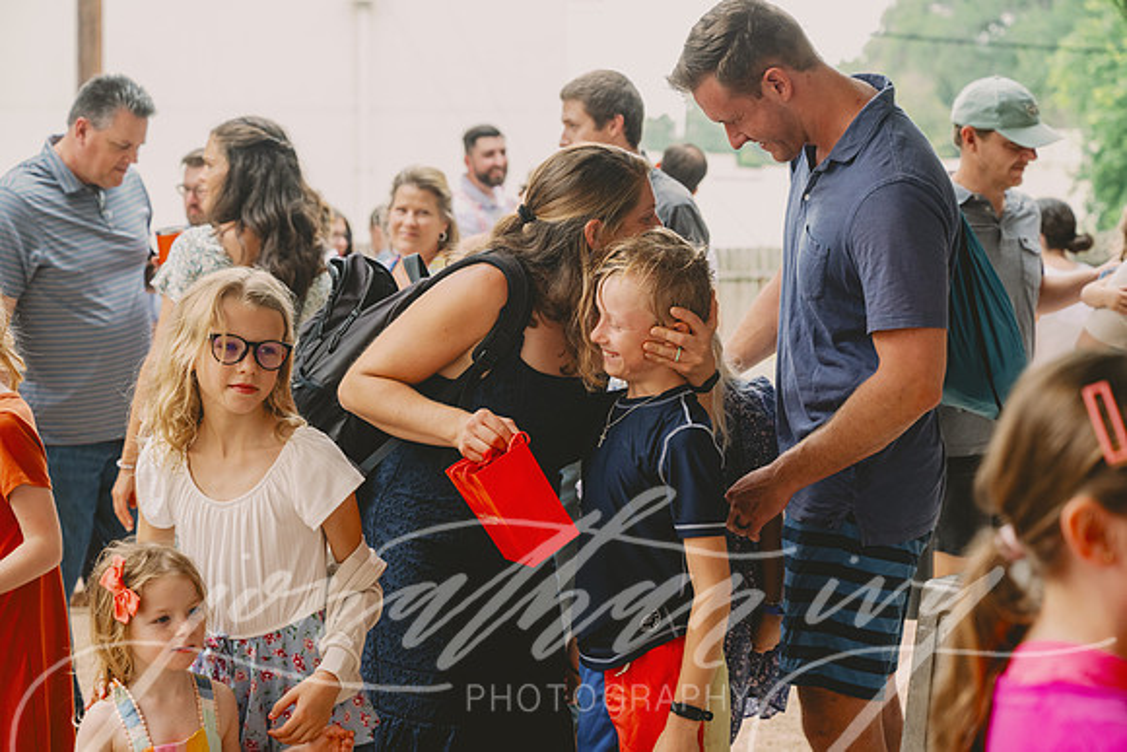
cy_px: 376
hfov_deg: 28.8
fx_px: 2192
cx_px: 564
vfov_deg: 19.5
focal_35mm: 70
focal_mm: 70
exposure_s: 1/640
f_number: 4.5
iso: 1250
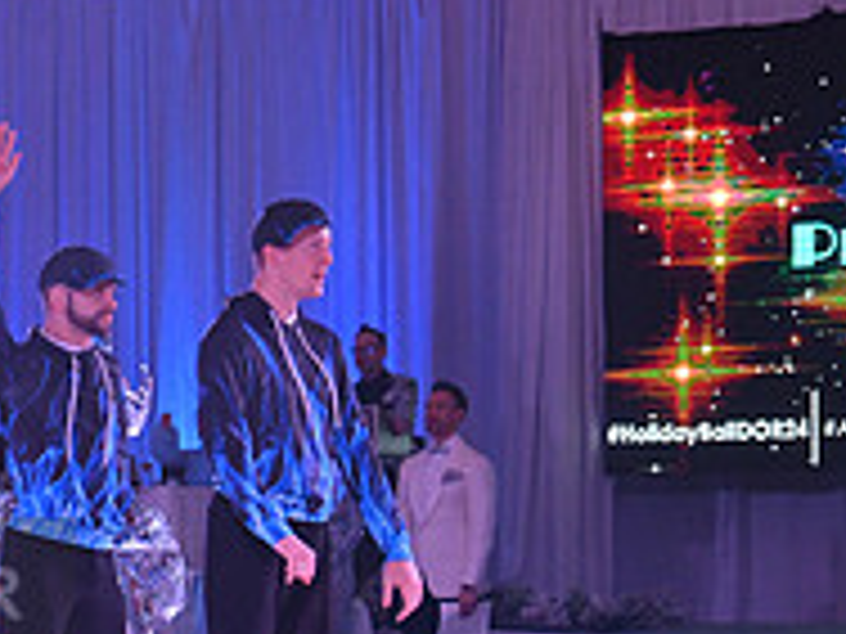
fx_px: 3617
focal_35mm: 148
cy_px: 636
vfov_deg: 9.9
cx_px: -414
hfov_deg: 12.7
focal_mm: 50
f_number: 5
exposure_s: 1/400
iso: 2200
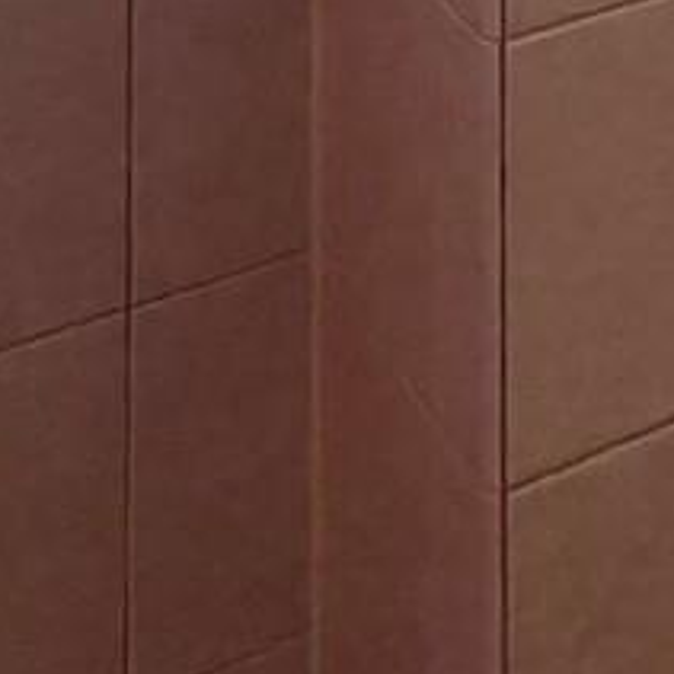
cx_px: 1620
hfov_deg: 11.8
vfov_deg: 11.1
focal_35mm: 120
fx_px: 2643
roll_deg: -0.1
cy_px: -1156
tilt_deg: -0.5
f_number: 2.2
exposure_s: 1/120
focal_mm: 2.22
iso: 160
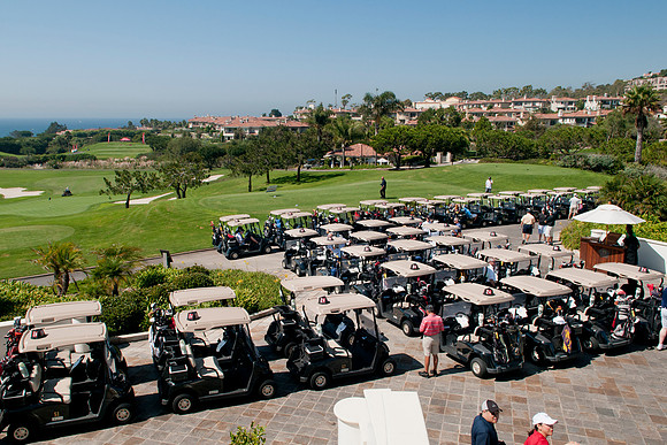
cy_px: 224
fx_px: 527
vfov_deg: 45.8
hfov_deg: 64.6
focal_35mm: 28
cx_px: 311
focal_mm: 17
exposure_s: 1/250
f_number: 8
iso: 200
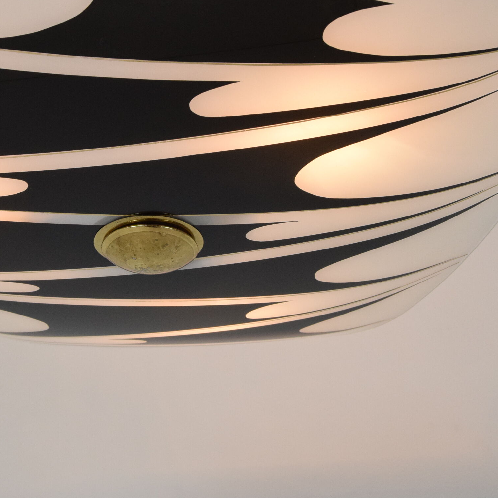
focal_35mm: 86
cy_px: 173
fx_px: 1400
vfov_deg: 20.1
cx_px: 148
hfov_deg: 20.1
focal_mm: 34
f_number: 8
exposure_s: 1/250
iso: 1600
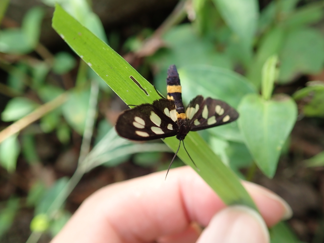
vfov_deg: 46.8
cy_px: 122
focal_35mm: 30
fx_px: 281
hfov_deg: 60.0
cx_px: 162
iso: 160
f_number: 2.3
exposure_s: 1/125
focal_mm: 5.5
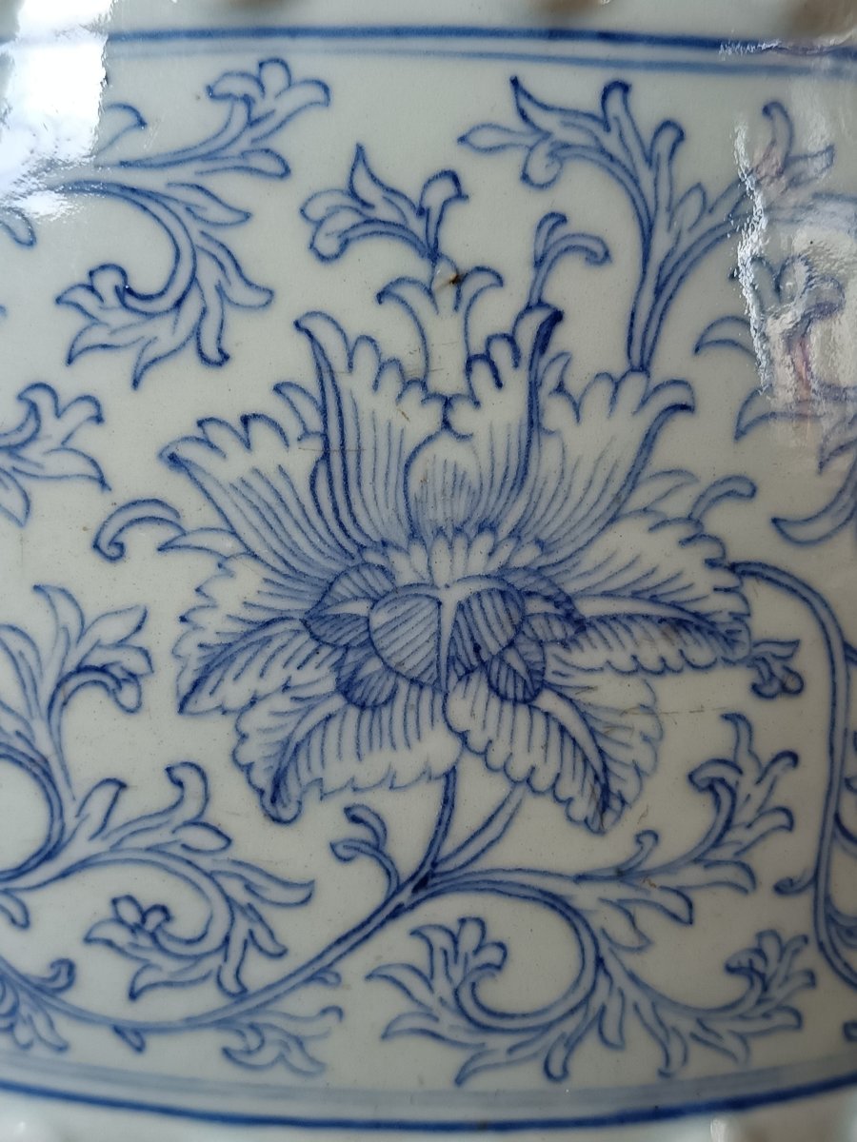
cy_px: 571
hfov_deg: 30.3
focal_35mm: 48
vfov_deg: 39.7
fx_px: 1584
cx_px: 428
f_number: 1.75
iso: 724
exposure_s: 1/25
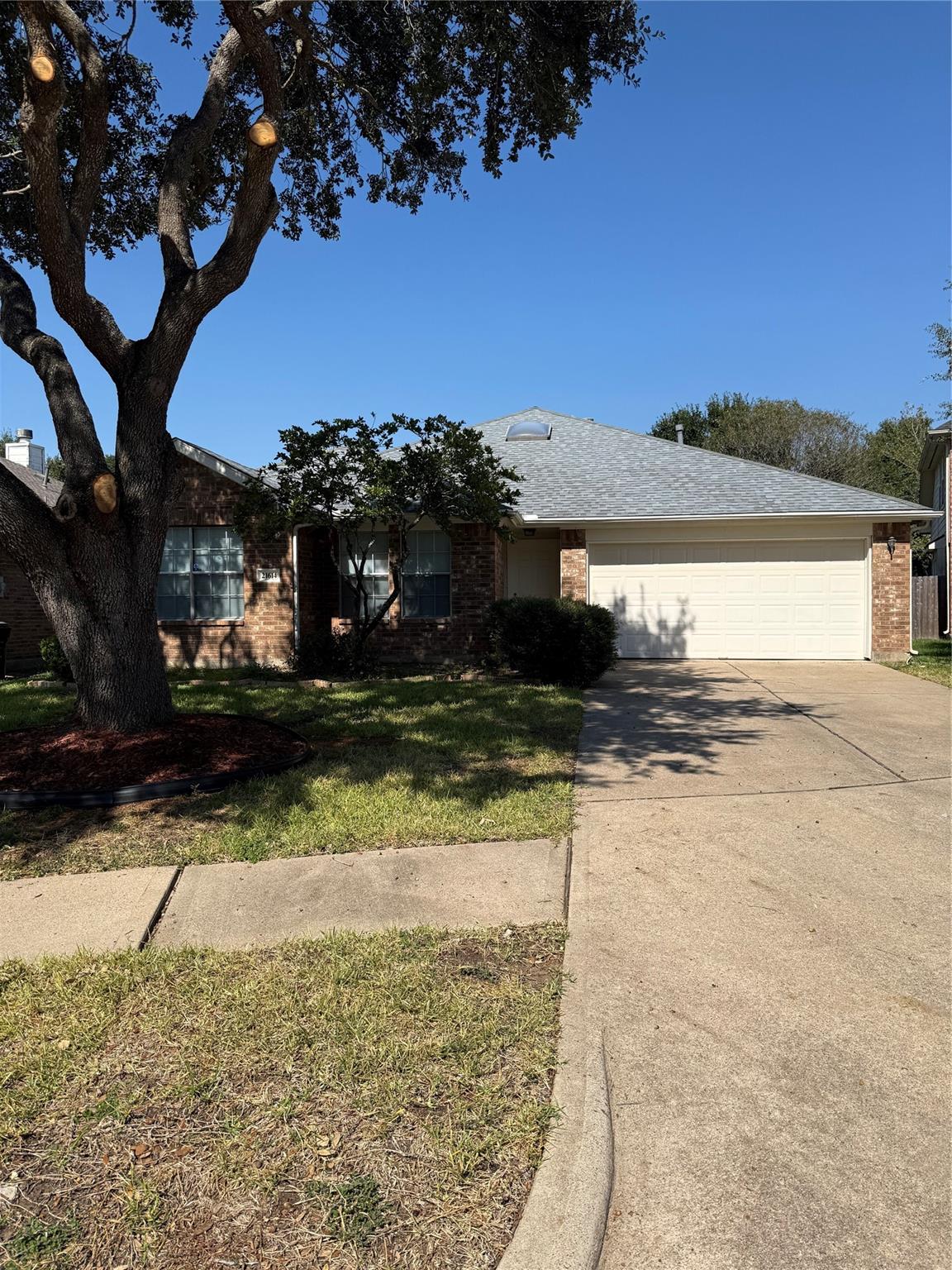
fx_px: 880
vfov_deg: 71.6
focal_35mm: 24
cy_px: 635
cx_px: 476
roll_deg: +1.1
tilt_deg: +0.4
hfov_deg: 56.8
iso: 80
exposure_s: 1/5319
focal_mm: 6.76
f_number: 1.78
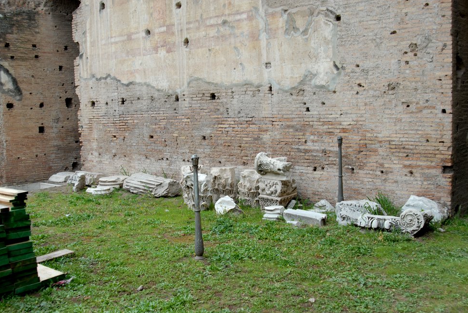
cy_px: 160
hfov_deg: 51.8
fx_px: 481
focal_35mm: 37
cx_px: 237
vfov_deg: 36.0
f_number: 5.6
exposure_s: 1/125
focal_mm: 24
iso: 200
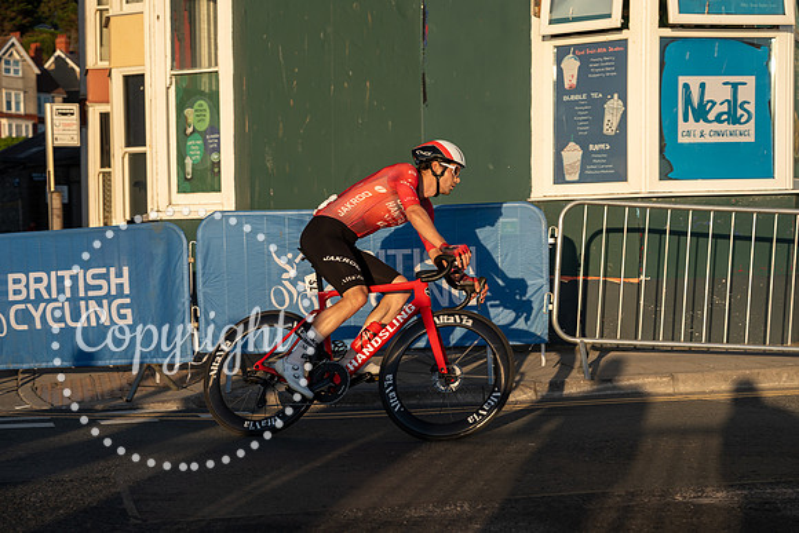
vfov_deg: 20.3
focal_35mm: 67
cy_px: 266
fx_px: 1487
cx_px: 400
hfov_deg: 30.1
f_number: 4.5
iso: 160
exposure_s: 1/800
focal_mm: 67
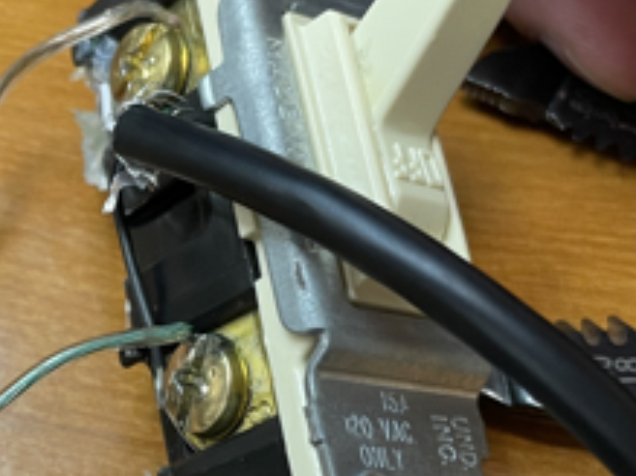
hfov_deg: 24.2
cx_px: -35
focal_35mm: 76
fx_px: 1396
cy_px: 282
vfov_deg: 19.3
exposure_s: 1/60
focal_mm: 4.2
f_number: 1.6
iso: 125
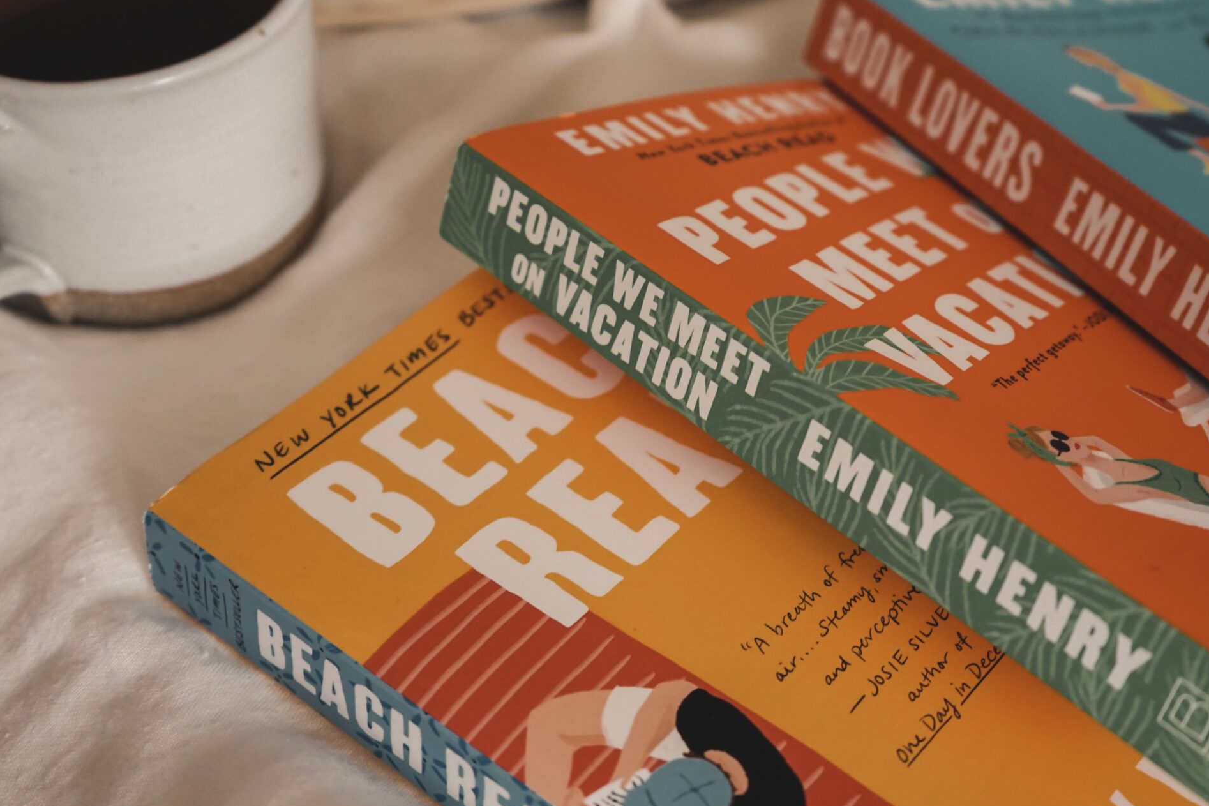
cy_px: 380
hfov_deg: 39.5
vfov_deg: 27.0
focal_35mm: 50
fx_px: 1679
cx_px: 704
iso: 1600
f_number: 4
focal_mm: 37
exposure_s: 1/60
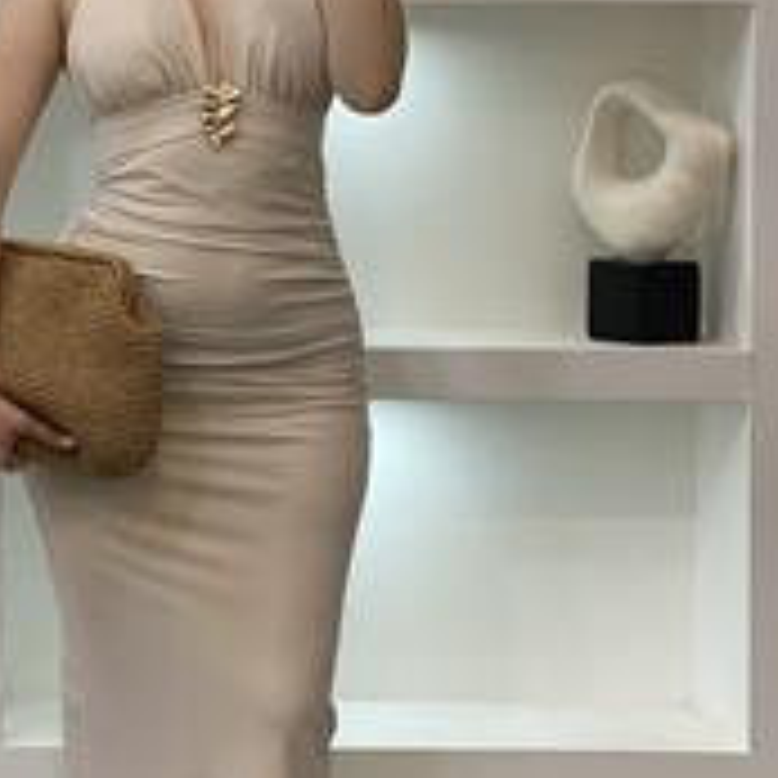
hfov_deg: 15.8
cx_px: 211
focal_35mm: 110
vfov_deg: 15.8
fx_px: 2797
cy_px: 398
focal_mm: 6
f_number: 2
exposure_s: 1/100
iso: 80
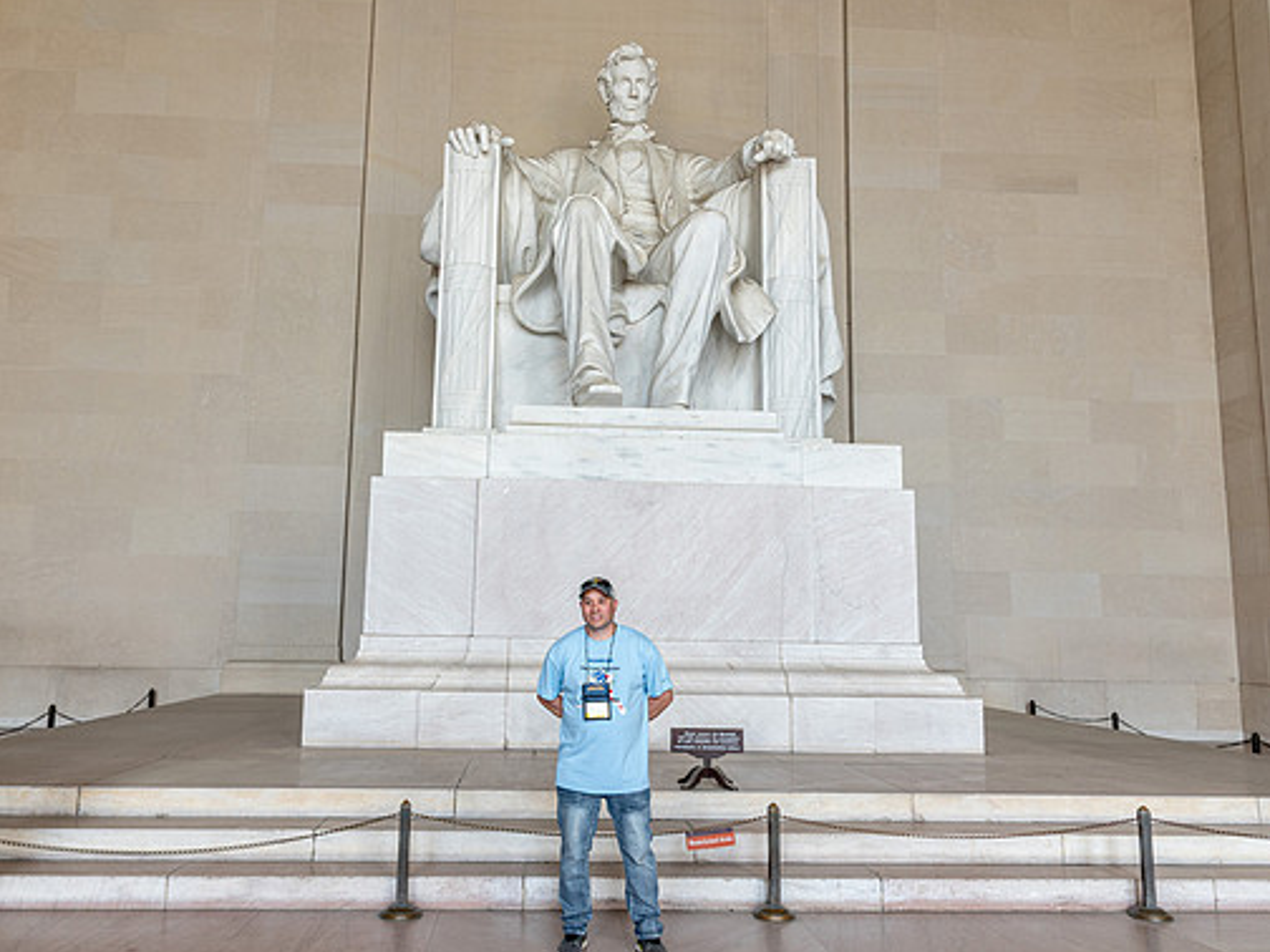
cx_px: 598
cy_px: 462
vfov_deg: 48.2
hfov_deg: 61.6
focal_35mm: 29
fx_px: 1064
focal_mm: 24
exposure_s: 1/125
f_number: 5.6
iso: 500
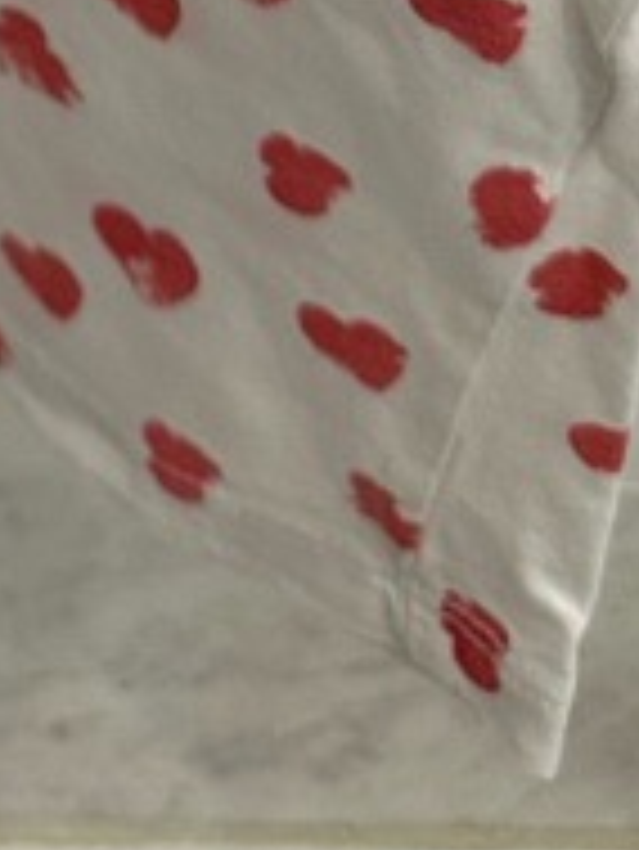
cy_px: -1007
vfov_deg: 12.9
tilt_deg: -27.3
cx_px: -382
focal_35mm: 127
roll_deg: +1.2
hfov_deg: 11.1
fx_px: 3122
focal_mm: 6.86
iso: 200
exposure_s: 1/50
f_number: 1.78
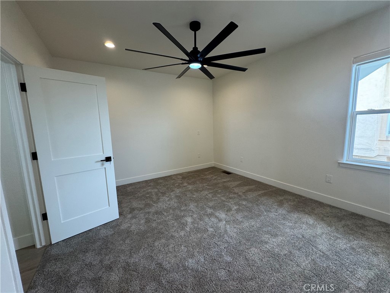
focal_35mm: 14
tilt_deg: -6.3
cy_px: 146
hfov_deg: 102.1
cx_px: 195
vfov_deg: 85.7
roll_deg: +2.3
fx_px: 158
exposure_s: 1/120
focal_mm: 2.22
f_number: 2.2
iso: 125
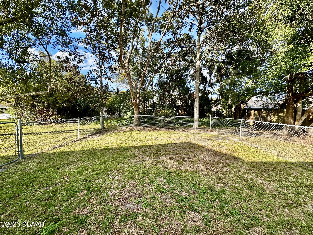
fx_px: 127
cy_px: 118
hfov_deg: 102.1
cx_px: 156
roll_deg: -0.2
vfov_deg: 85.7
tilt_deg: -2.7
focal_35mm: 14
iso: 40
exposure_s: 1/333
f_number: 2.2
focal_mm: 2.22
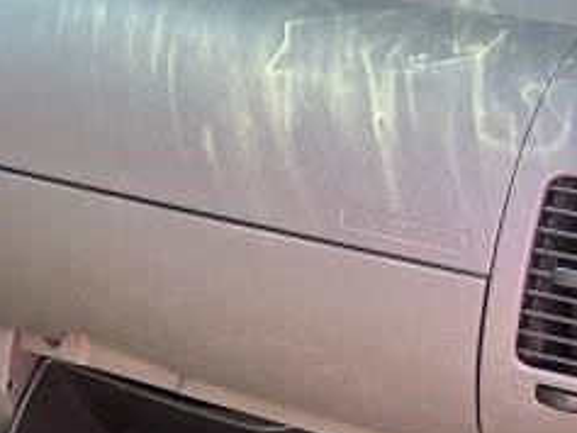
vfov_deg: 18.2
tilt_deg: -29.1
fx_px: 1351
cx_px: 129
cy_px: 219
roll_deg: +9.0
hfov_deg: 23.8
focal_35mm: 81
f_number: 1.78
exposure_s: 1/121
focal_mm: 6.86
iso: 200
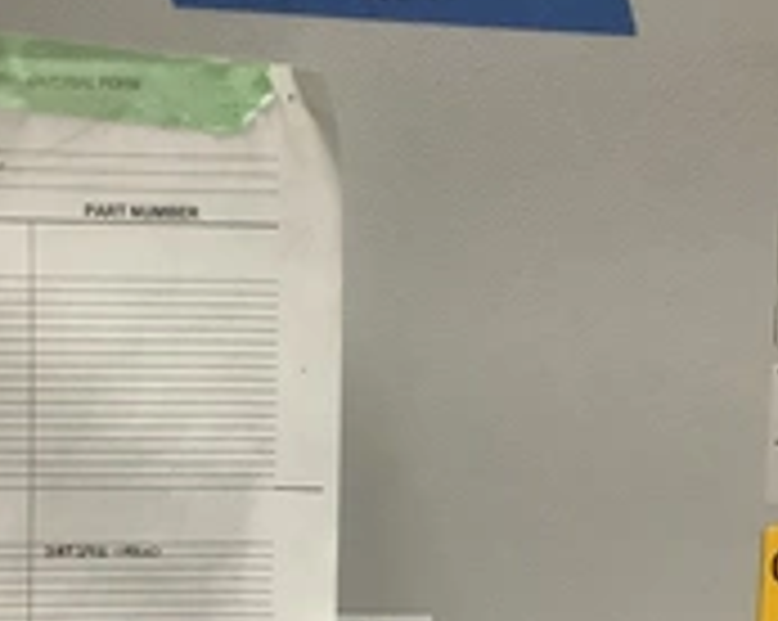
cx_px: 252
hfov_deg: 27.0
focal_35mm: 70
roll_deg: -1.5
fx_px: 1610
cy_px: 423
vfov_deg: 21.7
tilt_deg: -5.4
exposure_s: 1/33
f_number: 2.4
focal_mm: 3.3
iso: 400
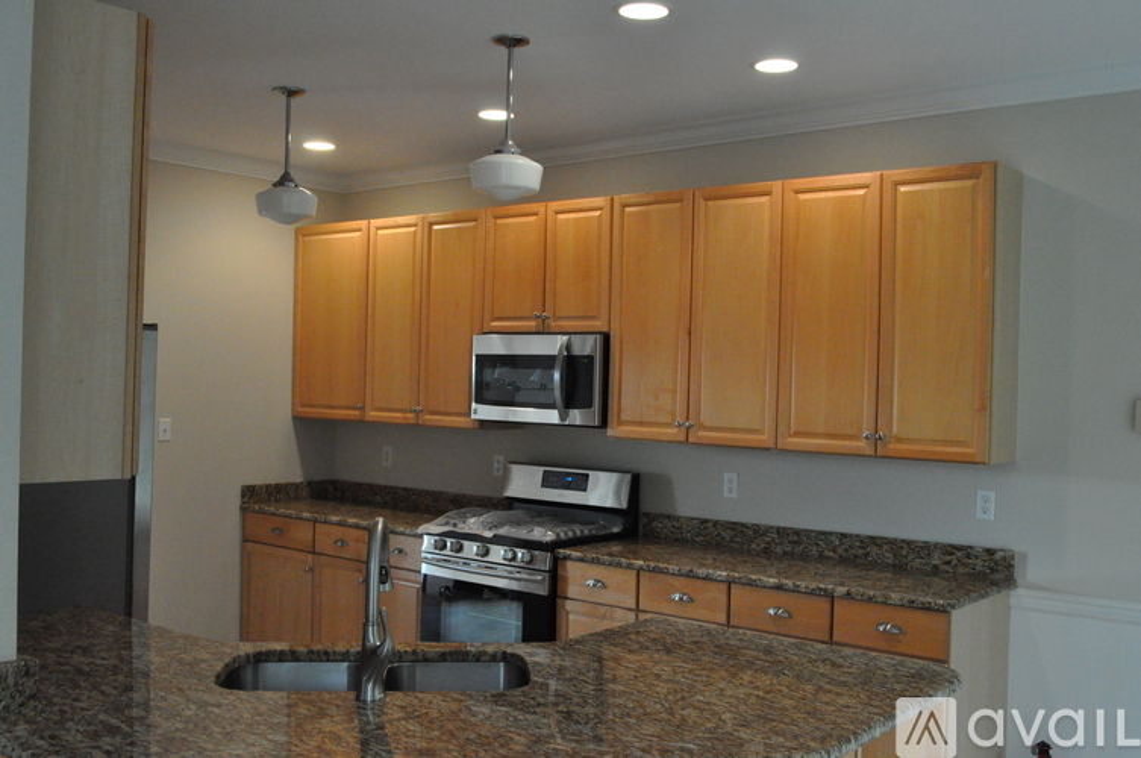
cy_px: 379
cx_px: 570
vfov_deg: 36.8
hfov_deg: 53.2
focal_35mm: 36
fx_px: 1140
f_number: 8
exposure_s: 1/60
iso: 3200
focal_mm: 24
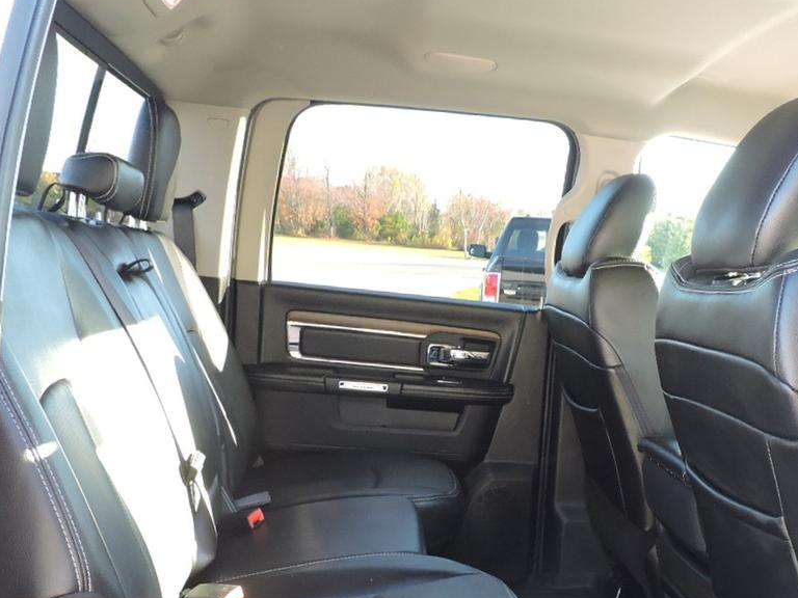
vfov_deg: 34.7
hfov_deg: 46.5
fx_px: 922
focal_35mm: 40
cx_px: 481
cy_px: 486
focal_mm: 4.3
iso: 160
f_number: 3
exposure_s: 1/30
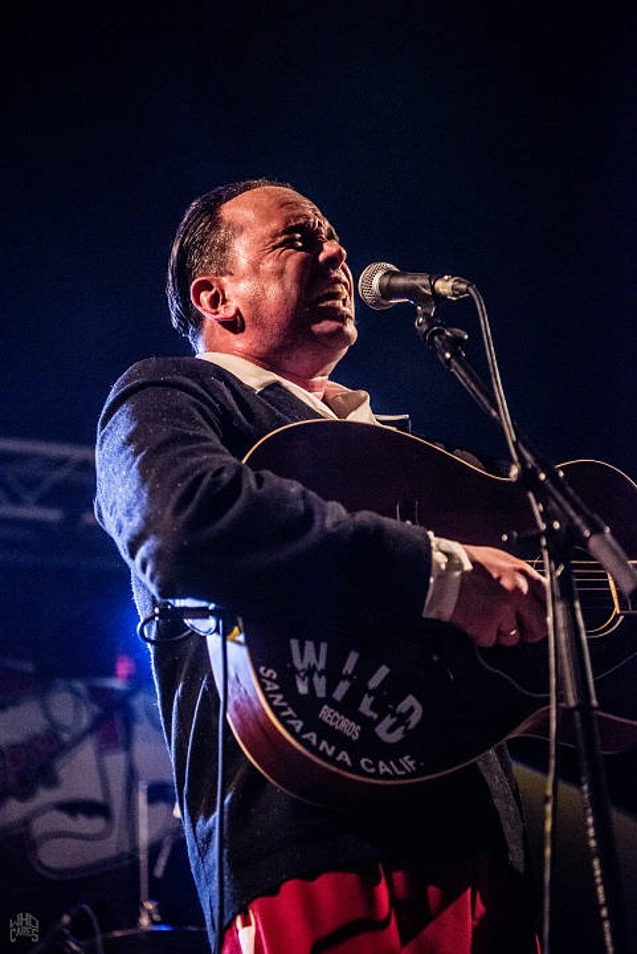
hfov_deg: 19.5
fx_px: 1855
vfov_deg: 28.8
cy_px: 477
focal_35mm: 70
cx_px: 318
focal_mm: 70
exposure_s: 1/160
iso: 1250
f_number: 2.8
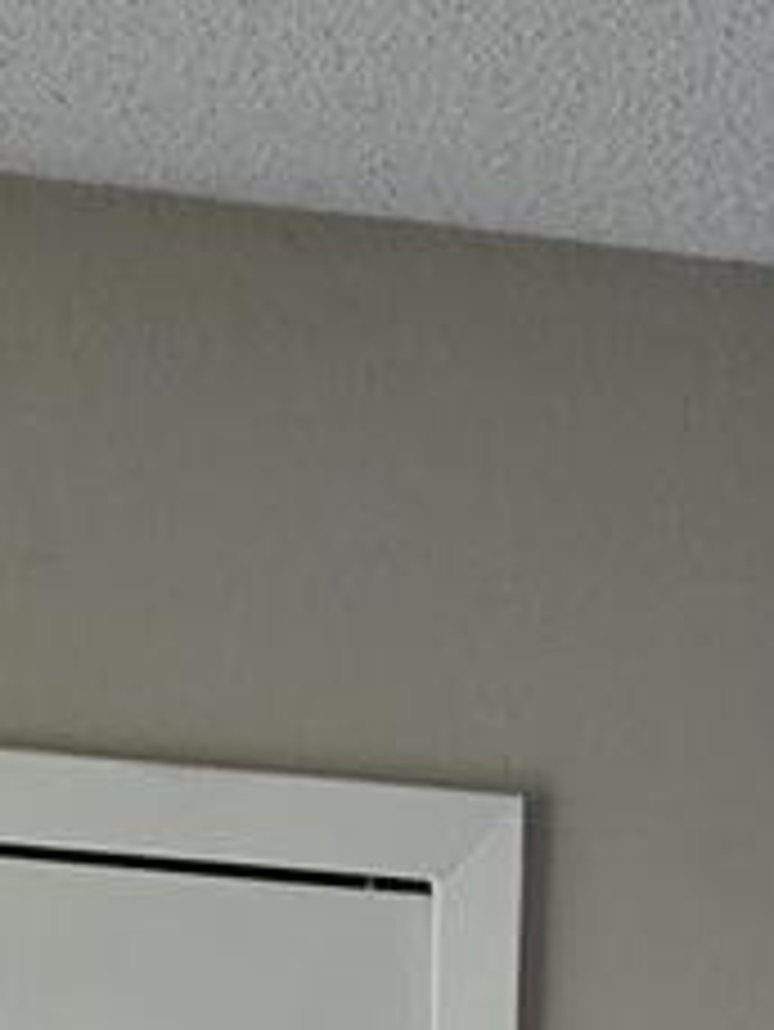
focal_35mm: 154
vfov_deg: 11.1
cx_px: 540
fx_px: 4587
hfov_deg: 9.6
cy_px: 2339
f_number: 1.7
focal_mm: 6.3
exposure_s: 1/120
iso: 320
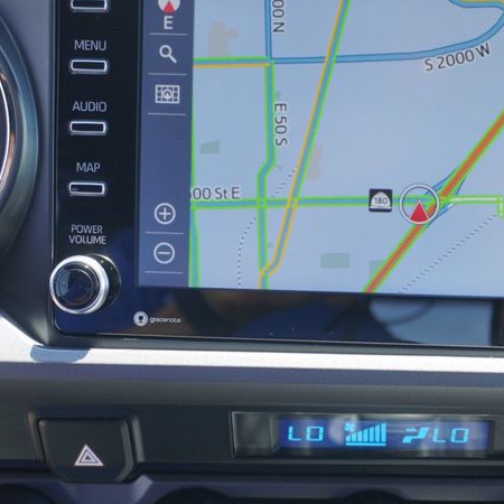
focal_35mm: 58
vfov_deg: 29.6
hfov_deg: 29.1
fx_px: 955
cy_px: 255
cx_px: 382
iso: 125
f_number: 4
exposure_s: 1/60
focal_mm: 20
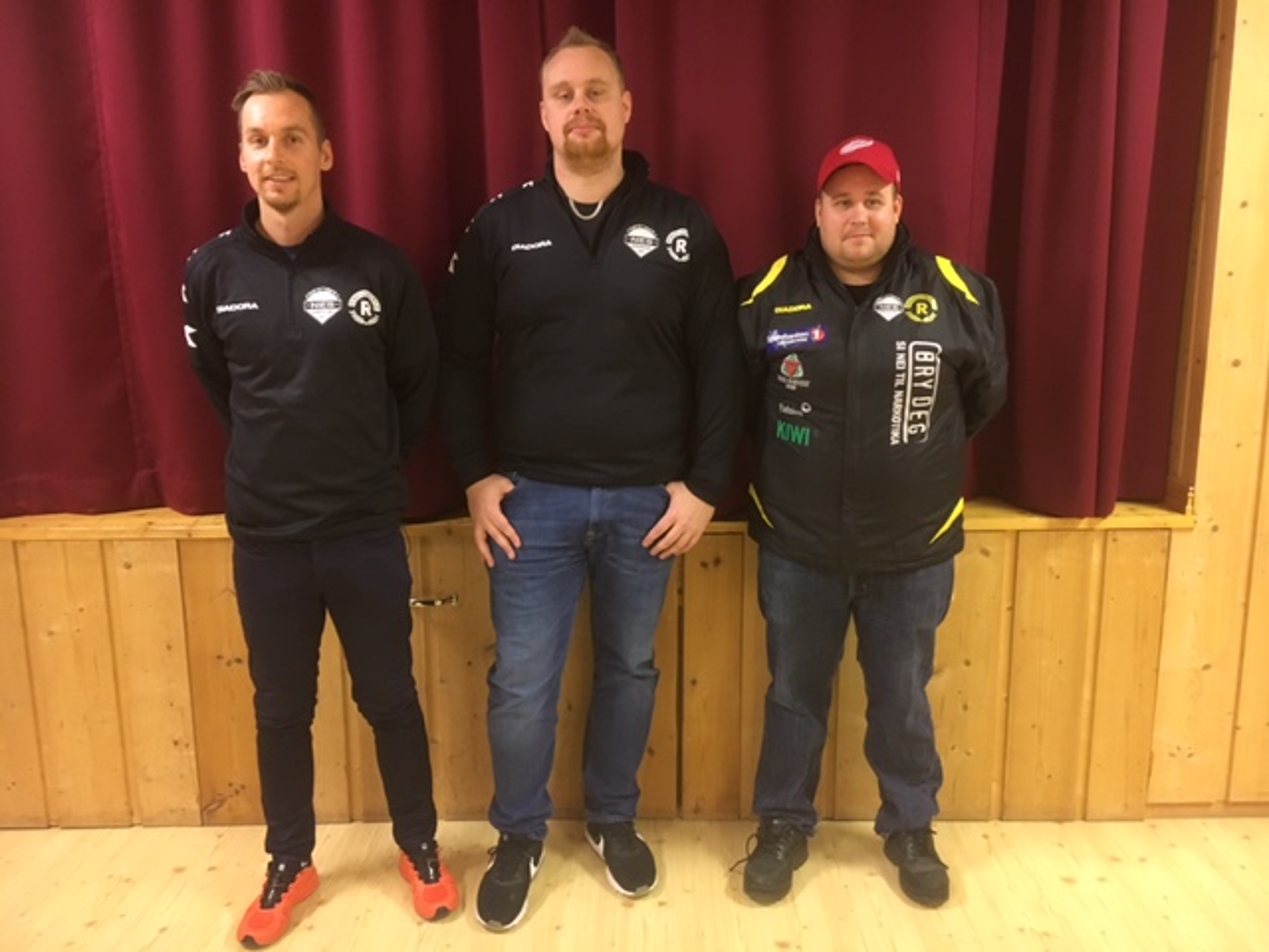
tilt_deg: -11.0
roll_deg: +0.9
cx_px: 634
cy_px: 476
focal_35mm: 29
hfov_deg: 61.7
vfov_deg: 48.2
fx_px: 1063
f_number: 2.2
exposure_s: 1/20
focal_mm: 4.15
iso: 200
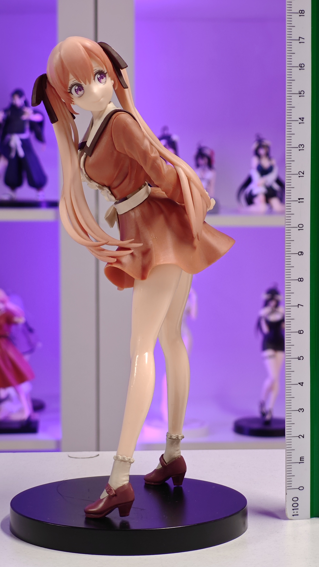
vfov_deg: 24.2
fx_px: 1324
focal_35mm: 88
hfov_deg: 13.7
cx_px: 164
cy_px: 285
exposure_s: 1/18.7
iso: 400
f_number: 2.4
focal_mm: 7.48
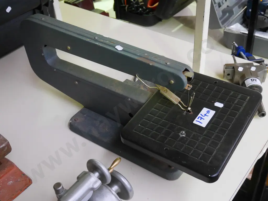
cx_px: 134
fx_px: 341
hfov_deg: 42.9
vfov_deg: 32.9
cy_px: 100
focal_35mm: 44
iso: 3200
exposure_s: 1/15
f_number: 4.8
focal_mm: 22
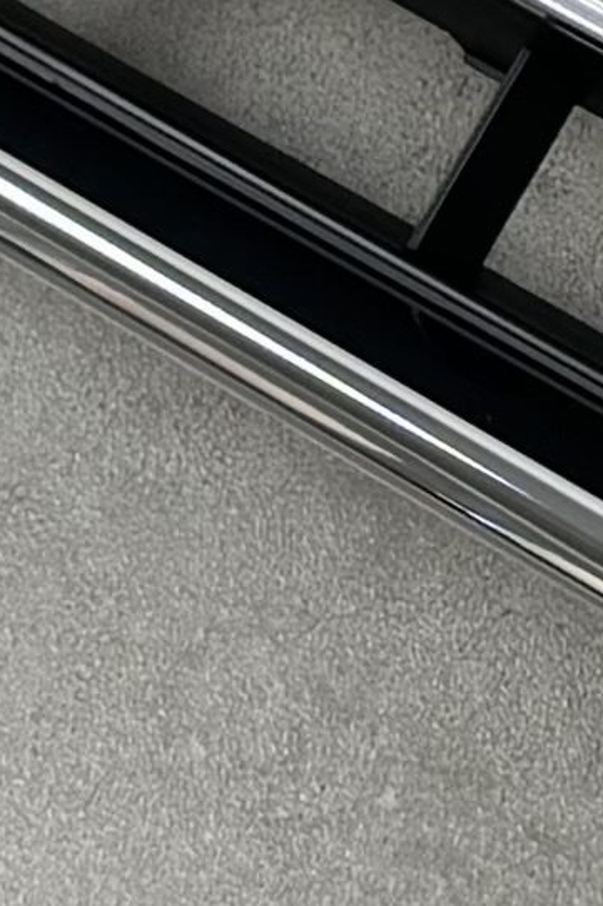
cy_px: -272
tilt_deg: -58.6
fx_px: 6612
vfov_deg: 7.7
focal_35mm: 263
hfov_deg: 5.0
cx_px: 1609
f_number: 1.78
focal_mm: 6.76
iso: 100
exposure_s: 1/121
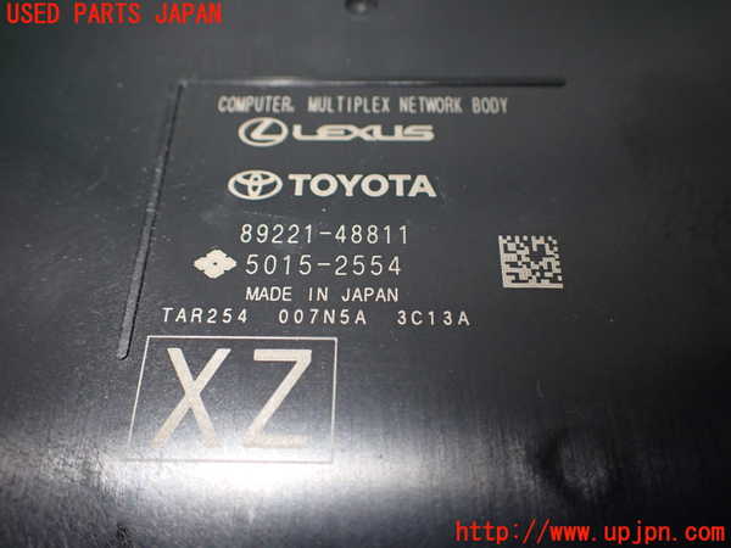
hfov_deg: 60.0
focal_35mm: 30
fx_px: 634
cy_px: 274
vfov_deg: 46.8
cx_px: 366
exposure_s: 1/125
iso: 250
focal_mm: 5.4
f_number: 2.3
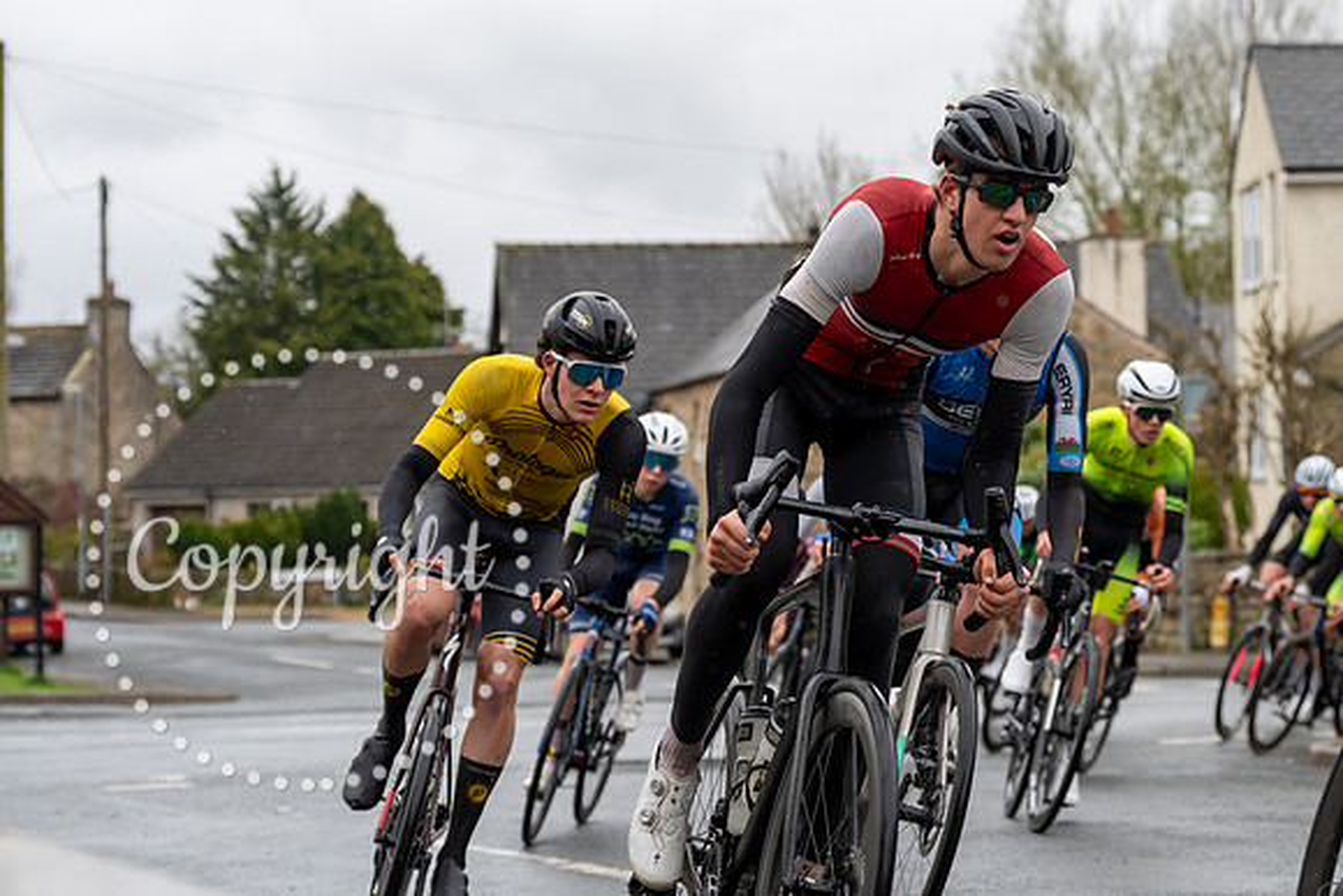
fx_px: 3449
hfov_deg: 22.0
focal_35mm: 92
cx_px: 887
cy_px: 304
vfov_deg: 14.8
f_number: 4
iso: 400
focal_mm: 70
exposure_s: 1/1000
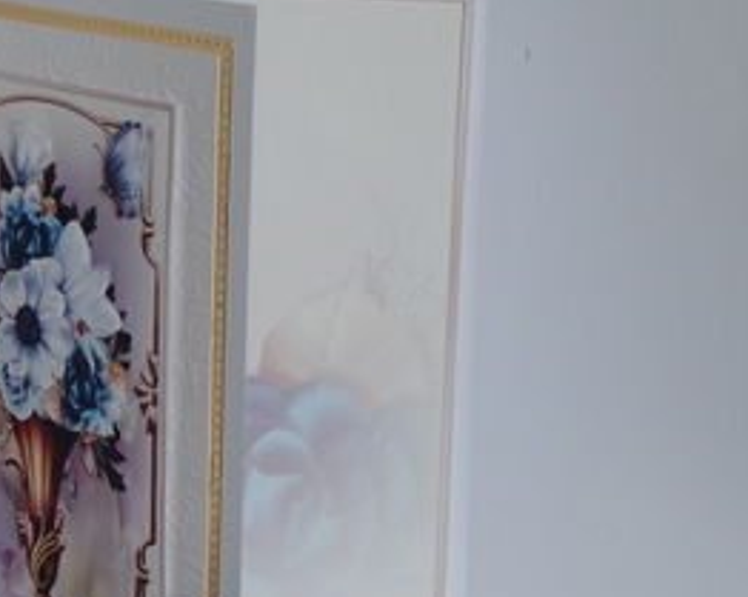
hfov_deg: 9.1
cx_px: 123
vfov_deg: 7.2
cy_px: 387
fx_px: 4710
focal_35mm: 213
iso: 320
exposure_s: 1/60
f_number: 5.1
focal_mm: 20.6
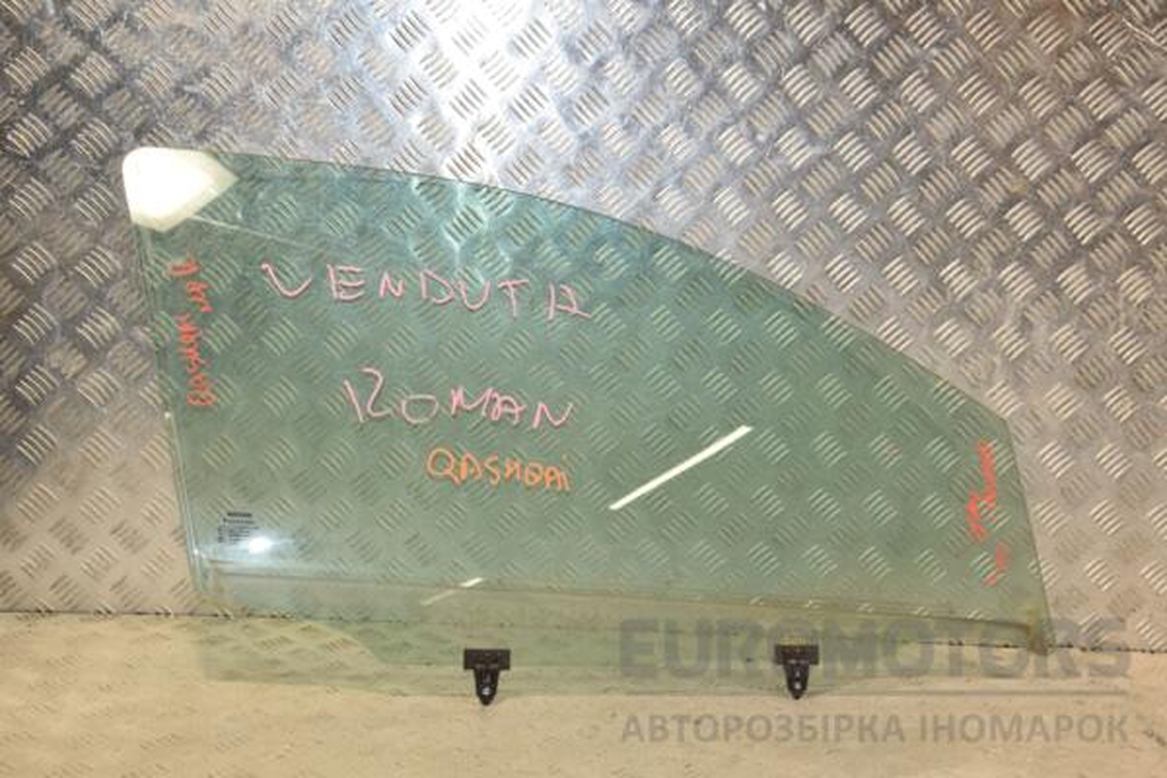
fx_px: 1702
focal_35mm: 52
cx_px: 584
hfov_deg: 37.9
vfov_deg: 25.8
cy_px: 389
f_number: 9
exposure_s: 1/200
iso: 800
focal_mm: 35
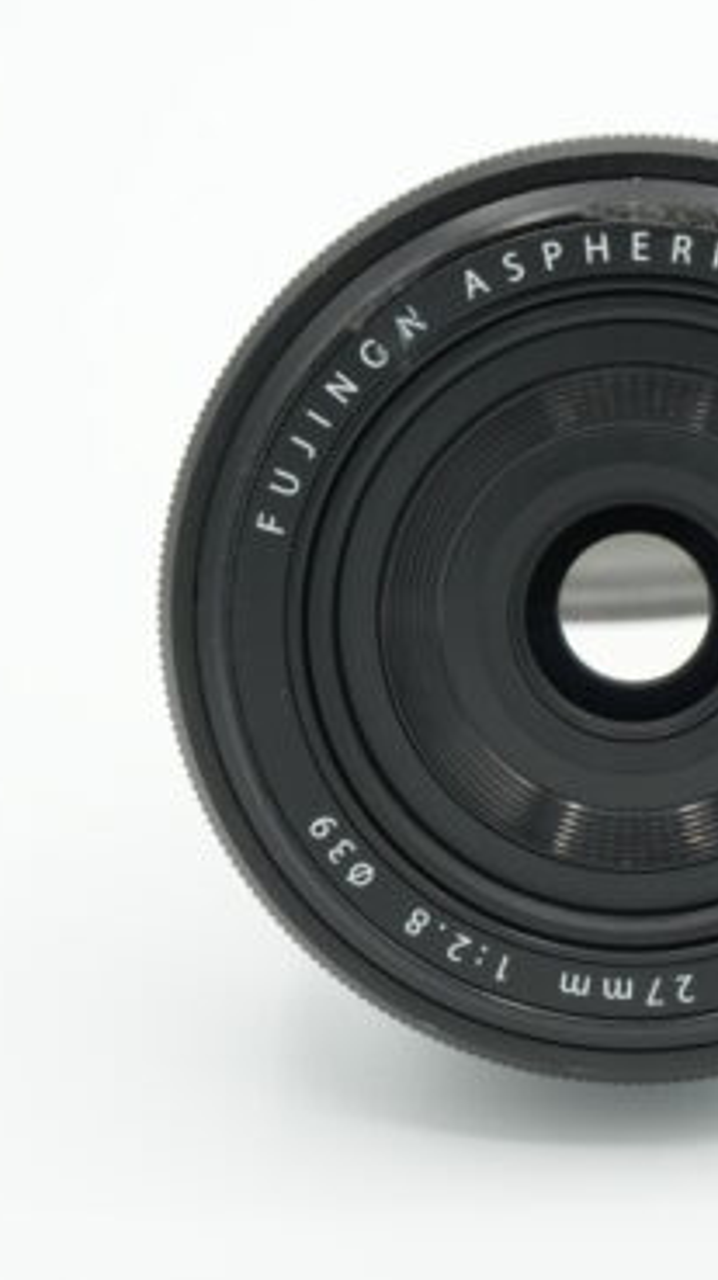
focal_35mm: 179
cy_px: 611
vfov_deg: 12.0
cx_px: 600
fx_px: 6071
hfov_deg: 6.8
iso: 800
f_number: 14
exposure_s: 1/125
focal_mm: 70
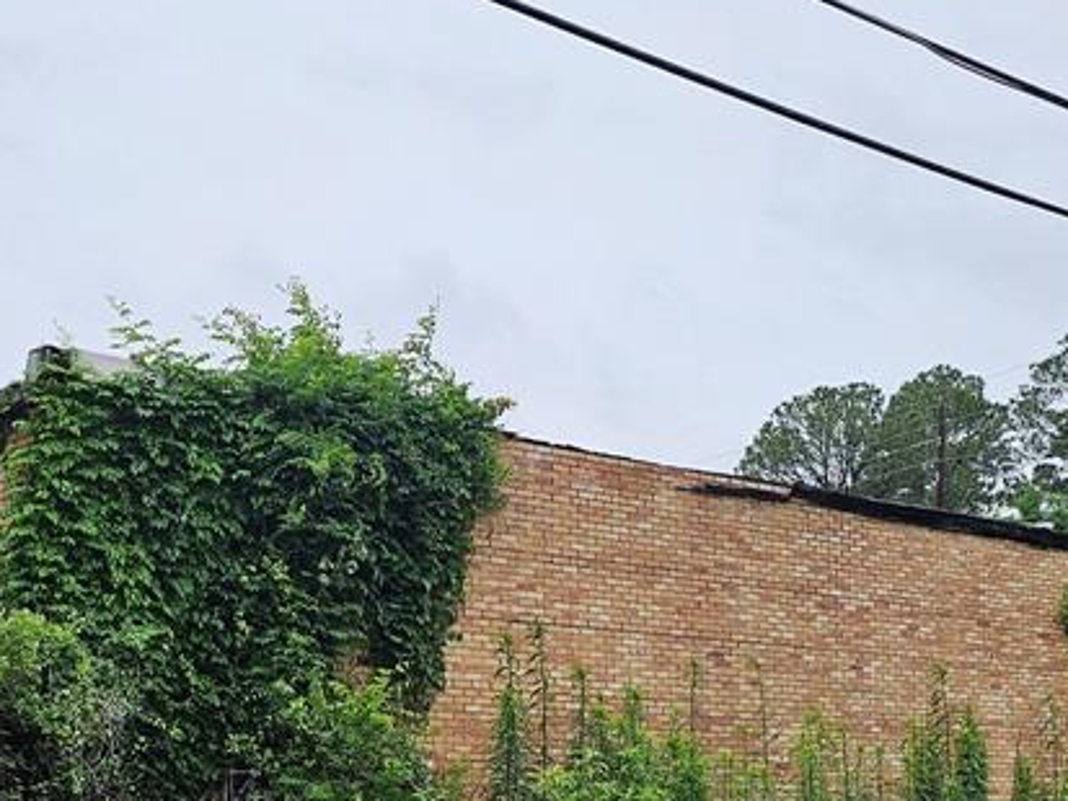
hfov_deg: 33.7
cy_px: 757
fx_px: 1759
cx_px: 471
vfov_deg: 24.7
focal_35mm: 57
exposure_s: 1/180
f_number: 1.7
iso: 25
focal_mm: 6.3
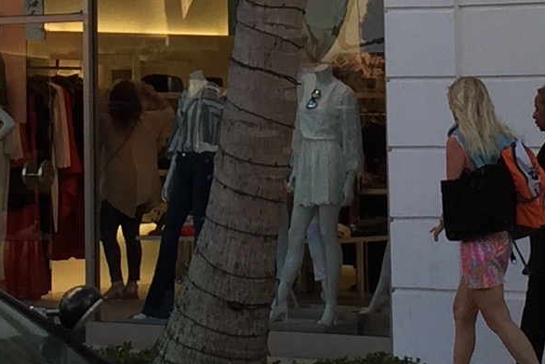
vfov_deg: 8.0
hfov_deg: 12.2
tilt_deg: +5.5
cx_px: 175
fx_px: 2544
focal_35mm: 168
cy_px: -142
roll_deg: +1.2
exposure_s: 1/324
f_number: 2.2
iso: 32
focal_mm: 4.15
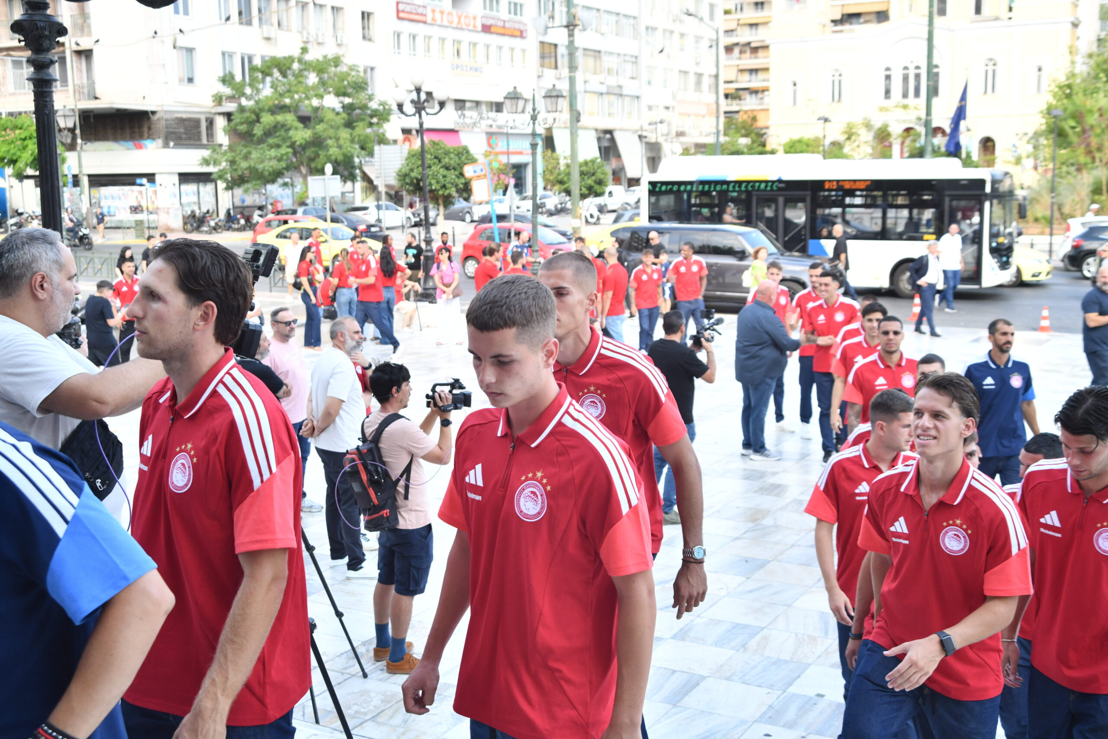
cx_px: 554
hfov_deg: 43.6
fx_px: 1385
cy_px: 370
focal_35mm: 45
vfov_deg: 29.9
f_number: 6.3
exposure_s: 1/400
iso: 800
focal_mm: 45
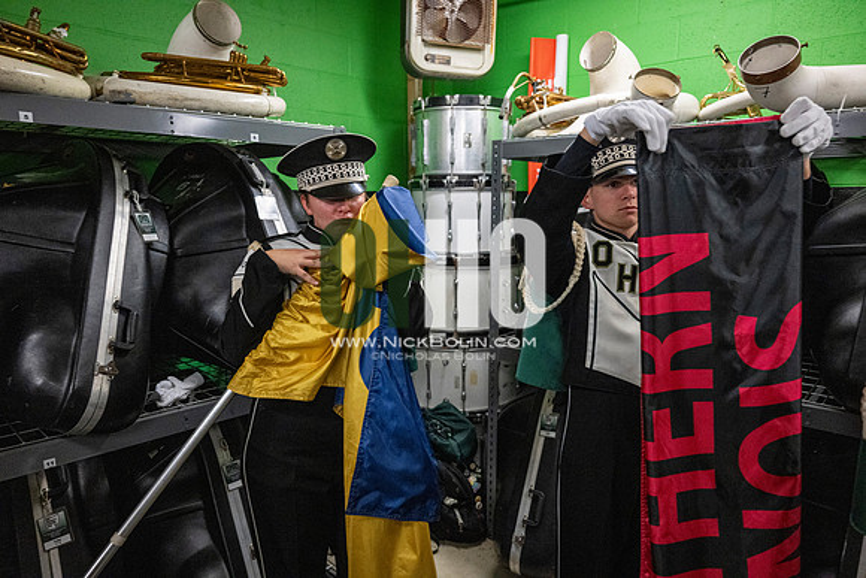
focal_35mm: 24
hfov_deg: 73.7
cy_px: 289
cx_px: 433
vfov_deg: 53.2
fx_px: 577
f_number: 3.2
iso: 5000
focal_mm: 24
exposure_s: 1/500
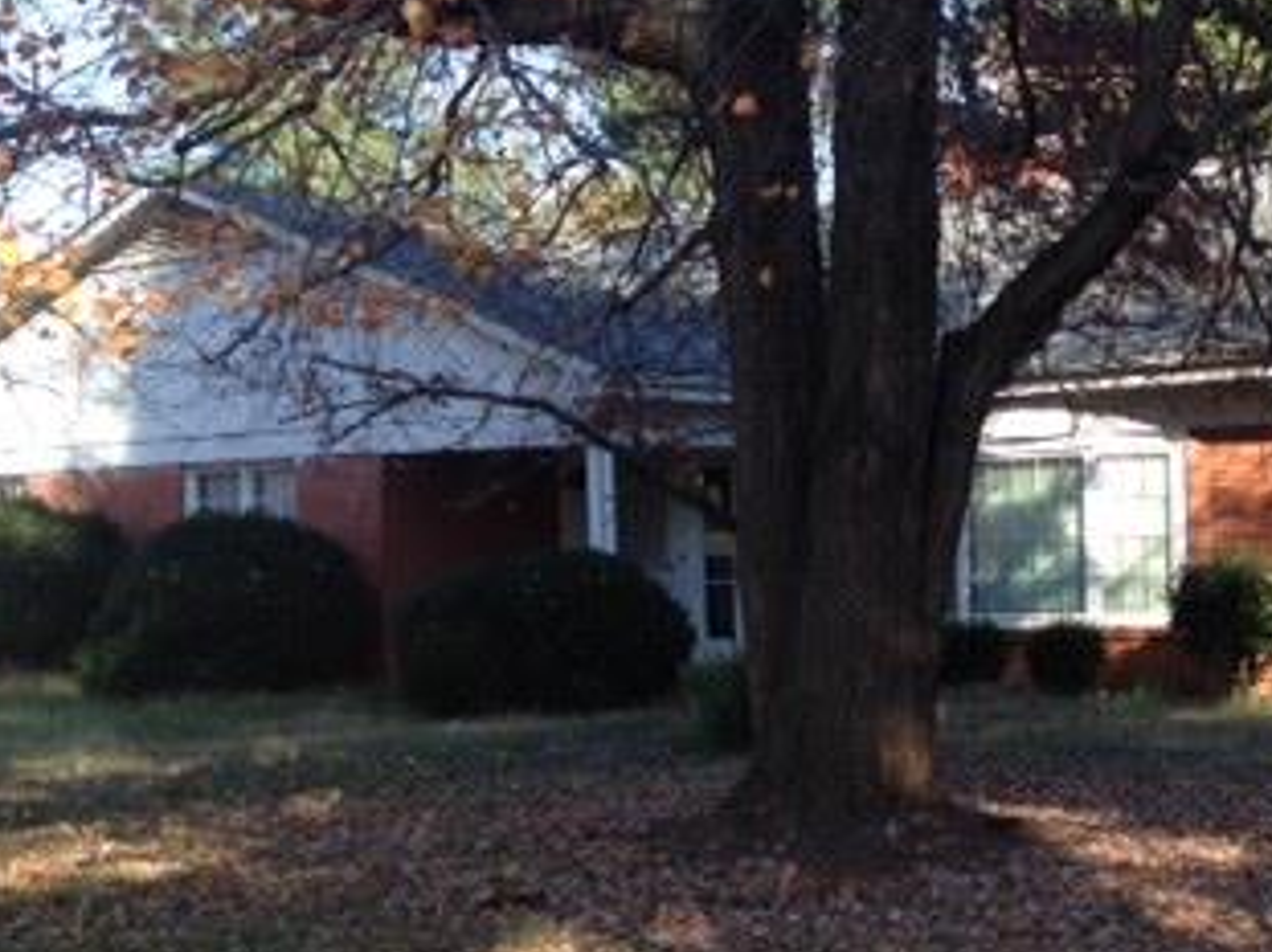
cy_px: 523
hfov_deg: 25.7
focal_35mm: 72
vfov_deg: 20.4
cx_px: 1260
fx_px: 2645
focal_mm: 4.28
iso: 50
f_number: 2.4
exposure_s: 1/343
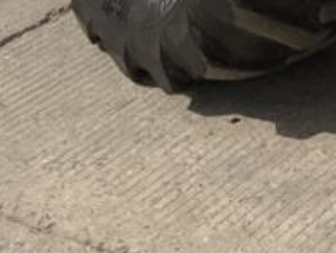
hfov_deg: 11.2
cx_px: 767
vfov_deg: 9.0
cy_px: -312
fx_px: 1478
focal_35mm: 152
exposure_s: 1/2538
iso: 16
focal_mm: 3
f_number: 1.8
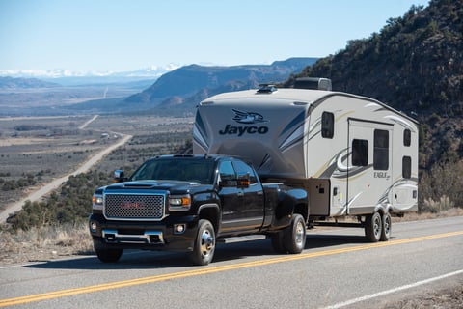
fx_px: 1415
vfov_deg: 12.5
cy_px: 154
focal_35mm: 110
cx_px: 232
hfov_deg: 18.6
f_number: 8
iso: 100
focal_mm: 110
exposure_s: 1/320
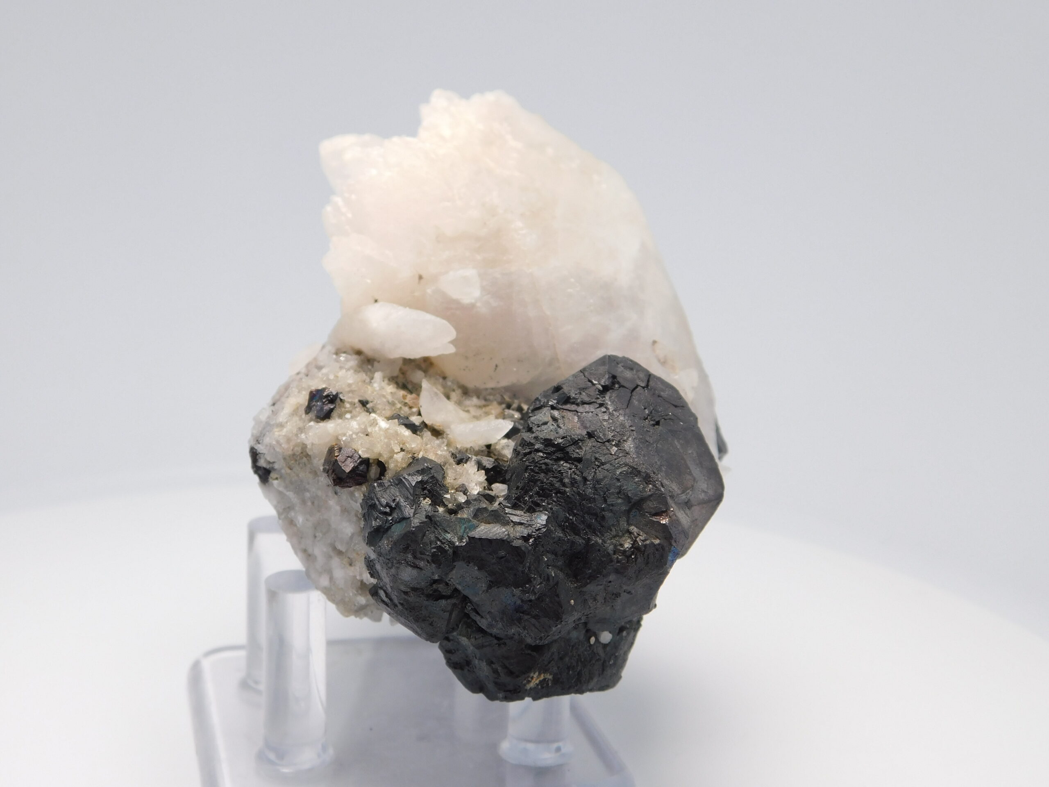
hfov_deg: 37.5
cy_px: 394
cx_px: 524
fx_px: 1545
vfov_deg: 28.6
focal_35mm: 51
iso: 125
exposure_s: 1/200
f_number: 3.8
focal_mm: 9
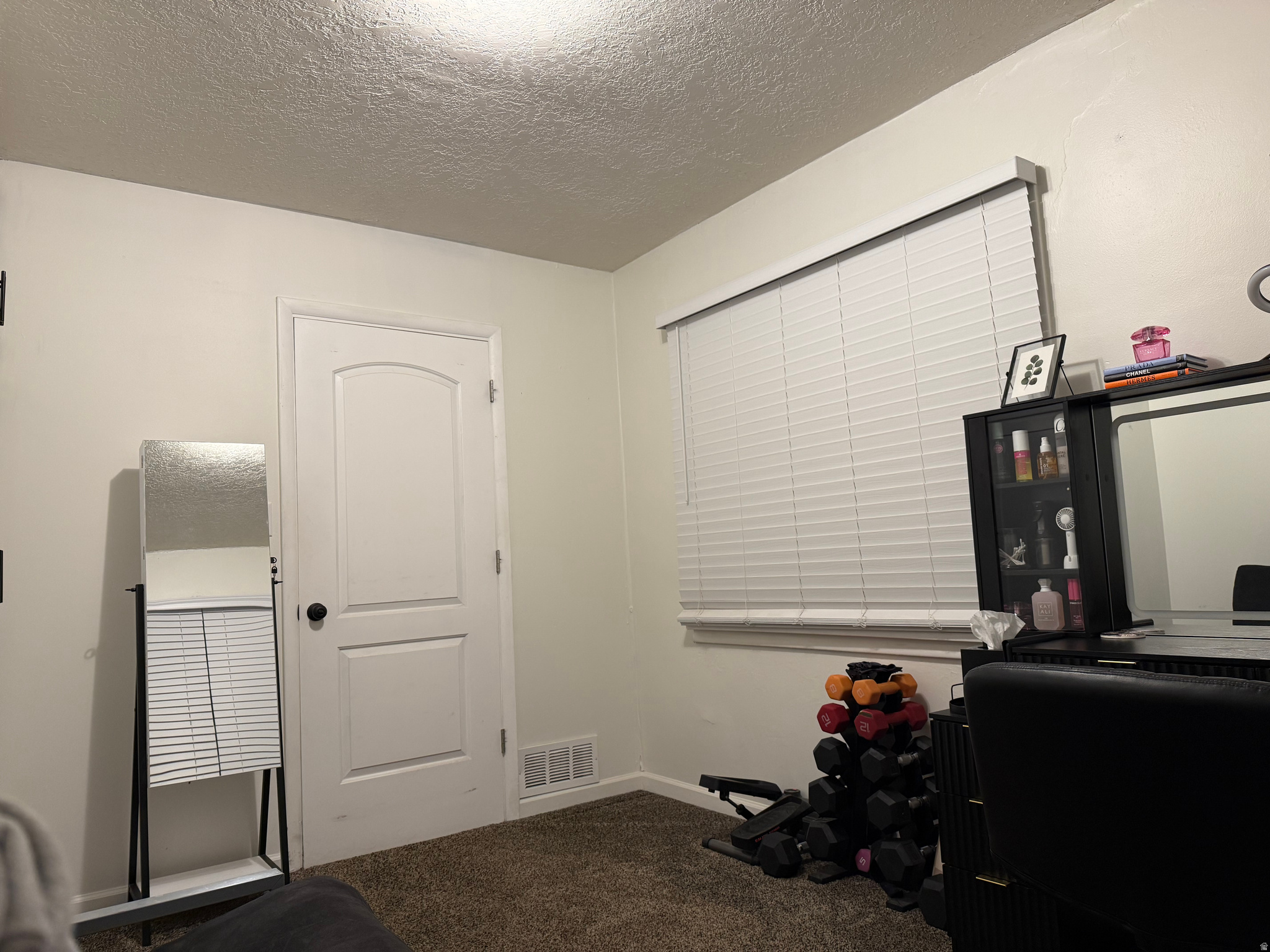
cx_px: 635
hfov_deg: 71.6
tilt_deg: +5.7
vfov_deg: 56.8
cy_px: 476
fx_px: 881
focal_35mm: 24
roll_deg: +2.9
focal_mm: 6.76
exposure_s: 1/60
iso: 200
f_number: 1.78
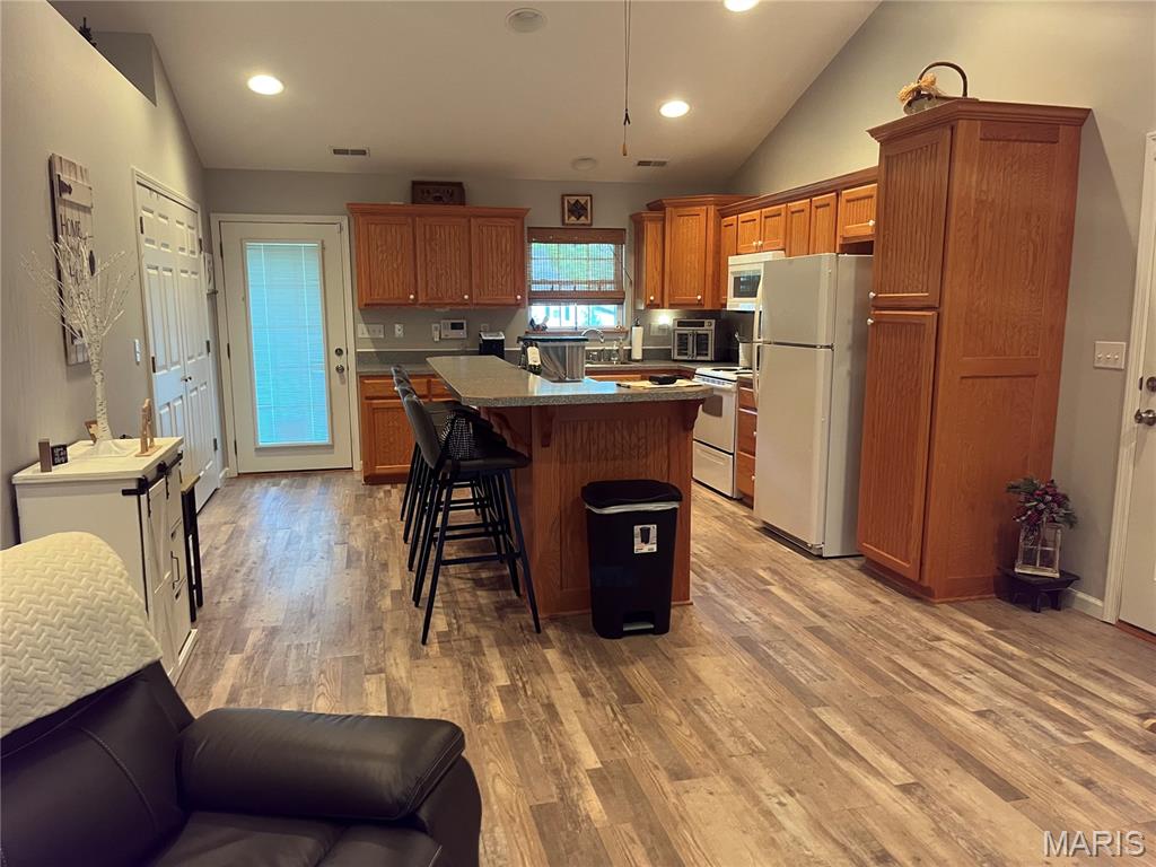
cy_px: 434
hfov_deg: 67.3
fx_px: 868
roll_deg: -0.1
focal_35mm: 26
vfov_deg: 53.1
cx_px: 578
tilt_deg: -9.7
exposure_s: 1/60
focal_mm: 5.1
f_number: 1.6
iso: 320
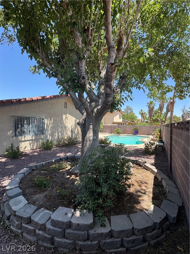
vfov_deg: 102.1
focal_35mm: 14
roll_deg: -0.4
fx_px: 102
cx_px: 95
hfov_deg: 85.7
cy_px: 127
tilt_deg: -1.1
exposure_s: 1/518
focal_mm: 2.22
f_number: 2.2
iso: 40
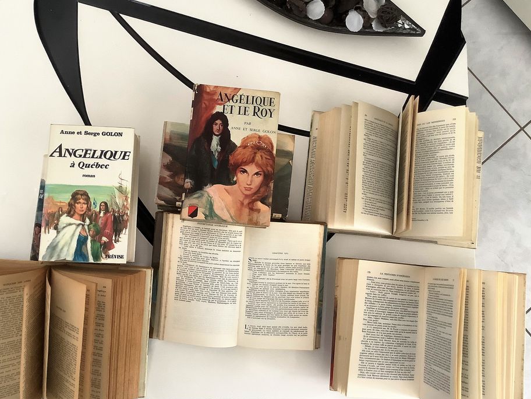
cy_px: 200
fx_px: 522
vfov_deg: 41.8
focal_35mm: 34
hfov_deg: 53.9
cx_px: 254
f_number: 2.4
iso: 200
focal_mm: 3.3
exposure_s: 1/60
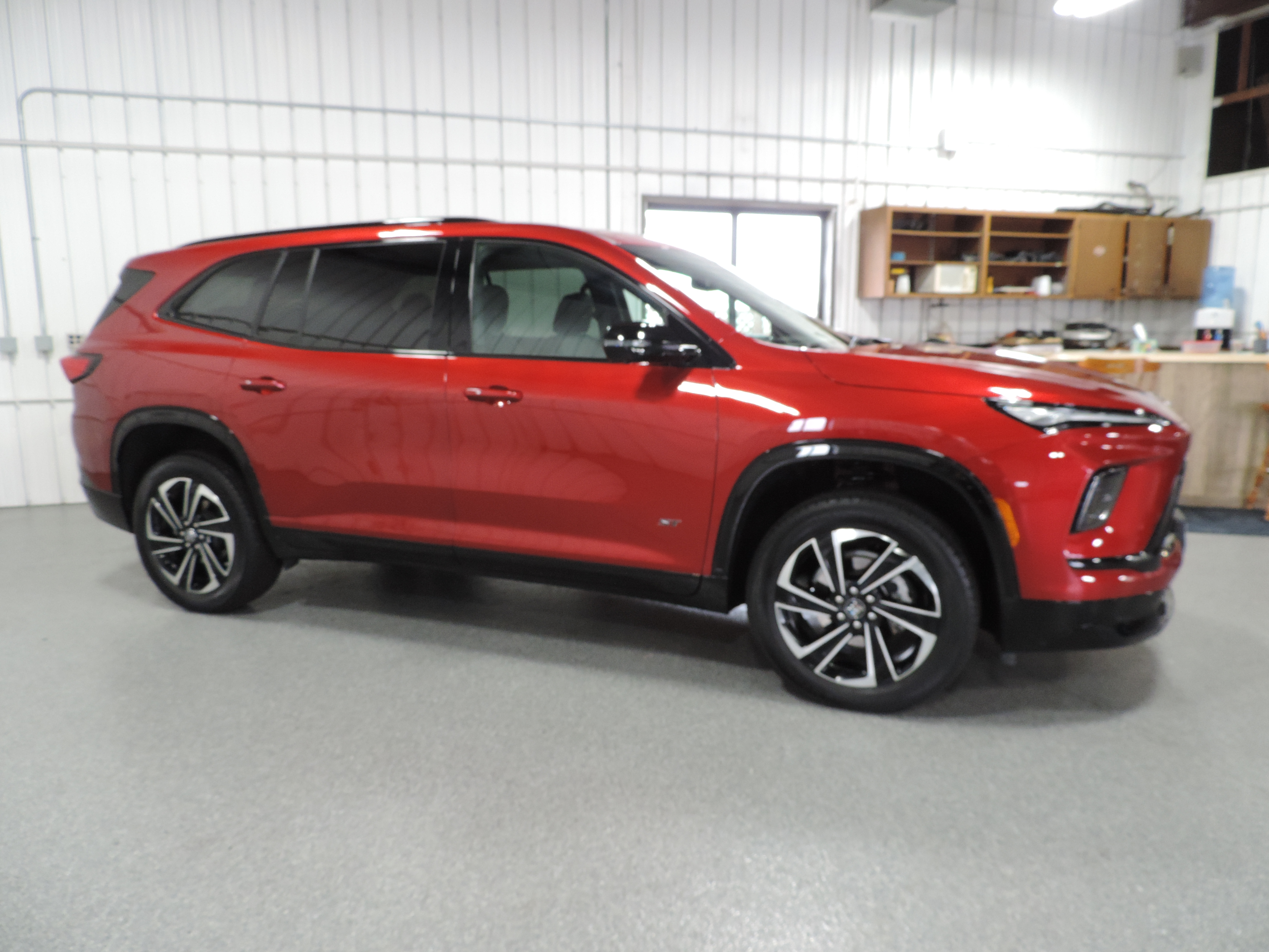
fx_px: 880
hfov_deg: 71.6
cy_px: 476
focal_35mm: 24
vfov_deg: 56.8
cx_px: 634
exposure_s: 1/30
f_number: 3
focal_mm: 4.3
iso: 360
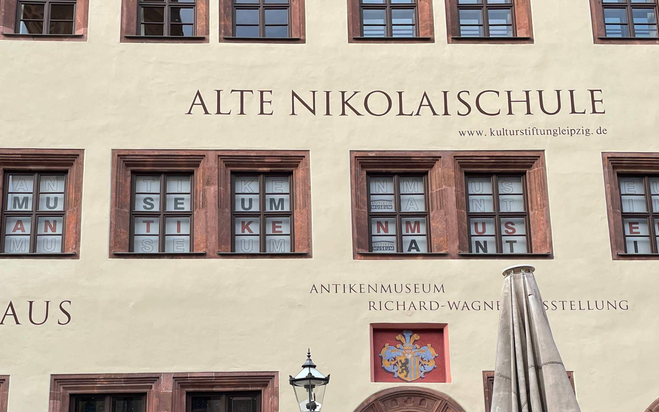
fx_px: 826
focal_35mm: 46
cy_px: 362
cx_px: 301
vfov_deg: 27.1
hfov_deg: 43.4
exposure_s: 1/790
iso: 32
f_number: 1.6
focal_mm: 4.2
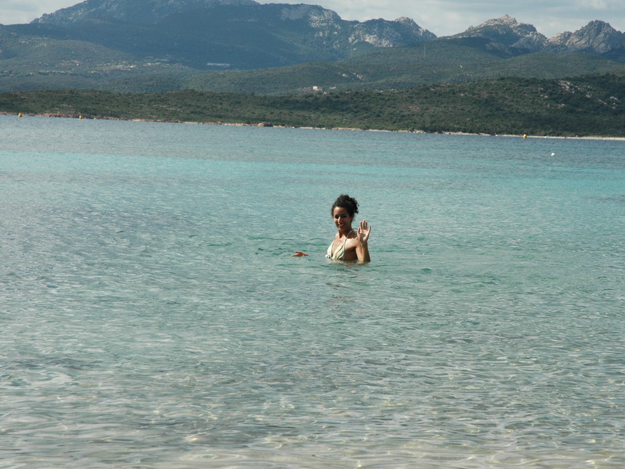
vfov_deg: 12.9
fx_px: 2077
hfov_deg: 17.1
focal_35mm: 115
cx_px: 341
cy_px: 236
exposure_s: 1/500
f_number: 11
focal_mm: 70
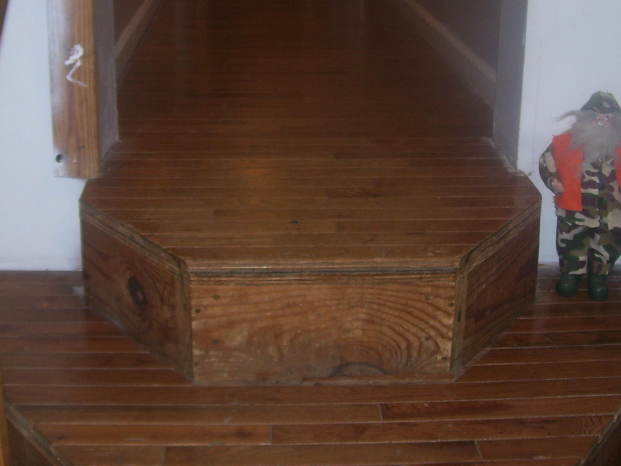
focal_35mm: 59
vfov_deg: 24.6
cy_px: 130
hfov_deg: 32.7
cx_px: 306
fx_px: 1059
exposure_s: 1/60
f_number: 2.7
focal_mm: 6
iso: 80
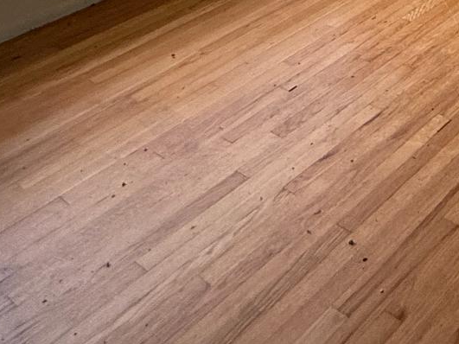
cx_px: 585
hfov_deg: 29.3
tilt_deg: -7.4
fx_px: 716
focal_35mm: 54
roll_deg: +0.9
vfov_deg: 20.1
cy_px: -263
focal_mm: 2.22
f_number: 2.2
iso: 160
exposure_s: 1/99
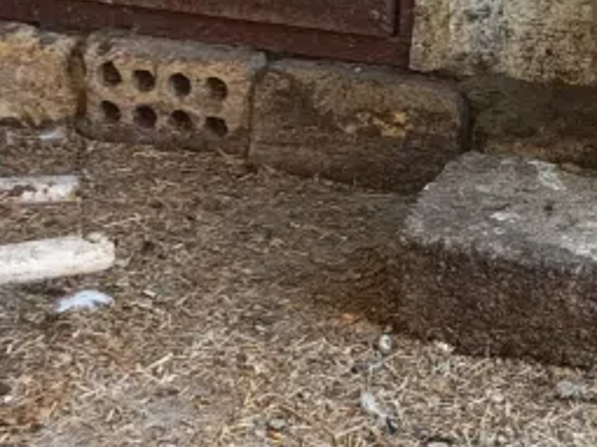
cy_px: 89
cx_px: 564
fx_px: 1517
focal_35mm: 88
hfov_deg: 21.6
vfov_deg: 16.6
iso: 200
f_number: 1.7
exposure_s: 1/50
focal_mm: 4.71
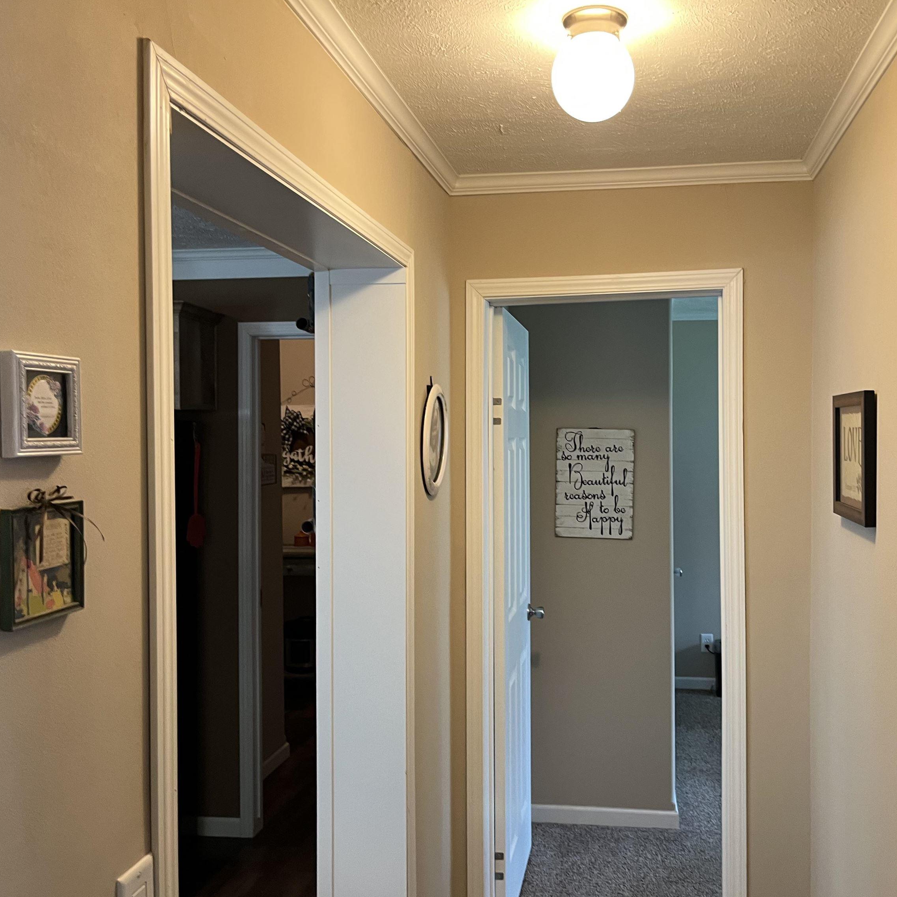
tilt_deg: -1.4
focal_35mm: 31
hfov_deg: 52.1
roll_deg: +1.0
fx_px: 909
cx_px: 542
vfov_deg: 52.5
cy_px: 452
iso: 160
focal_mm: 5.1
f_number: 1.6
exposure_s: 1/60
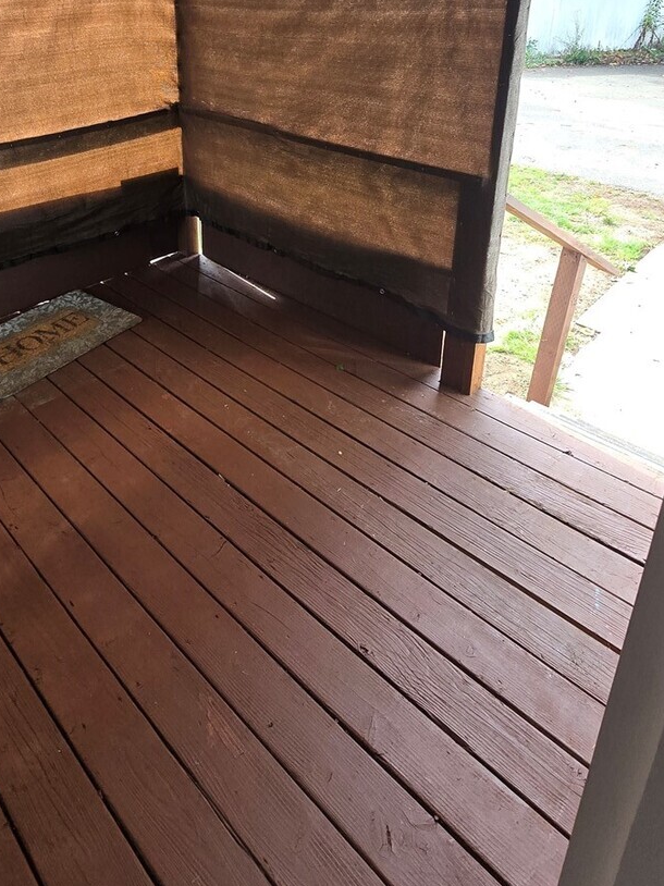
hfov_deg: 58.5
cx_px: 278
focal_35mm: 23
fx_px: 589
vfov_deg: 68.3
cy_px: 202
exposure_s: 1/120
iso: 64
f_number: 2.2
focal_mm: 2.2
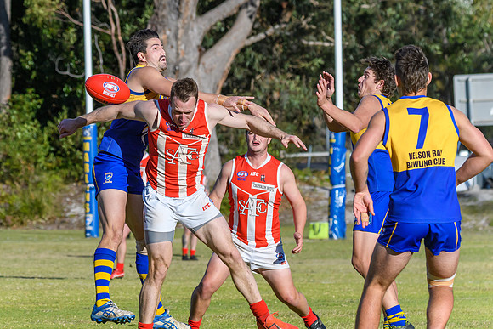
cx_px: 179
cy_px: 120
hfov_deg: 5.4
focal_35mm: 383
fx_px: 5240
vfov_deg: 3.6
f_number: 9
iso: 800
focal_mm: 200
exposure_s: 1/4000
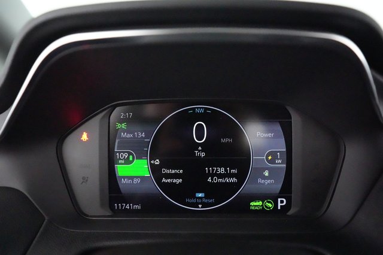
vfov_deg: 53.1
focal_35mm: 24
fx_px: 255
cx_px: 192
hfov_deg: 73.8
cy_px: 128
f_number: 2.8
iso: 51200
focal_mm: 24
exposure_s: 1/400
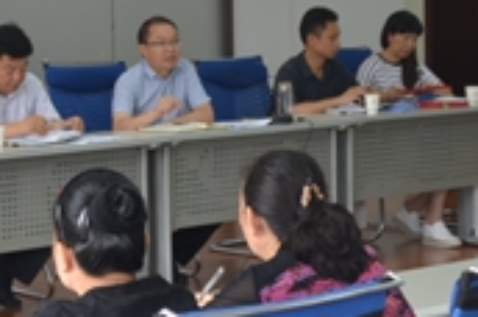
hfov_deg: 16.5
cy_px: 127
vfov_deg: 11.2
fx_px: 1617
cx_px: 11
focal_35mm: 122
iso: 100
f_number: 3.5
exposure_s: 1/15
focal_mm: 28
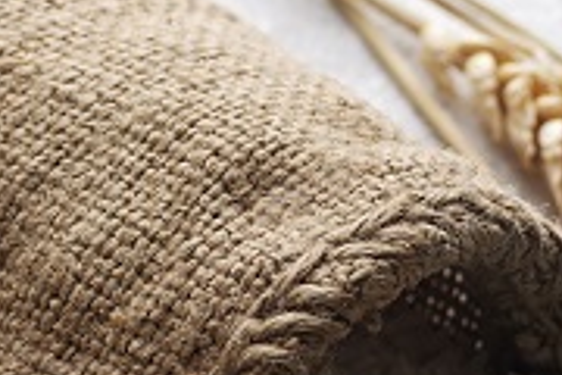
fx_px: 7274
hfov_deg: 4.4
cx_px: 765
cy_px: 756
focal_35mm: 466
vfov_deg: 2.9
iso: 100
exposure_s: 1/80
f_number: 8
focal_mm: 105
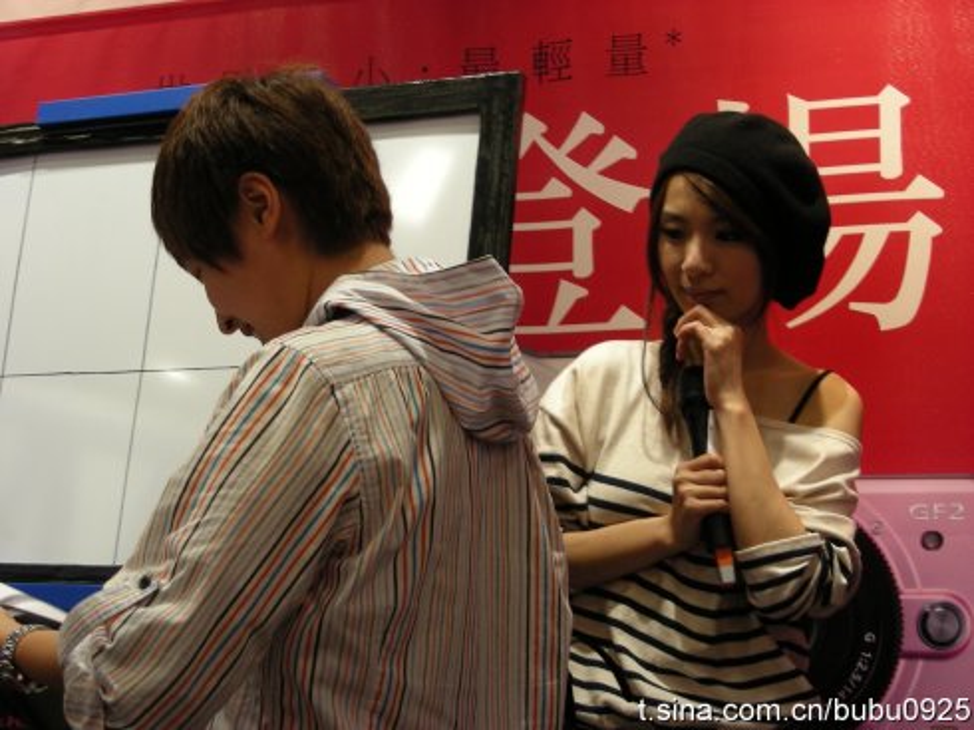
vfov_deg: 21.0
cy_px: 365
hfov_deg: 27.8
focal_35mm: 70
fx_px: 1969
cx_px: 487
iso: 115
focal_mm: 11.7
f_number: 3.5
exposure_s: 1/30.4
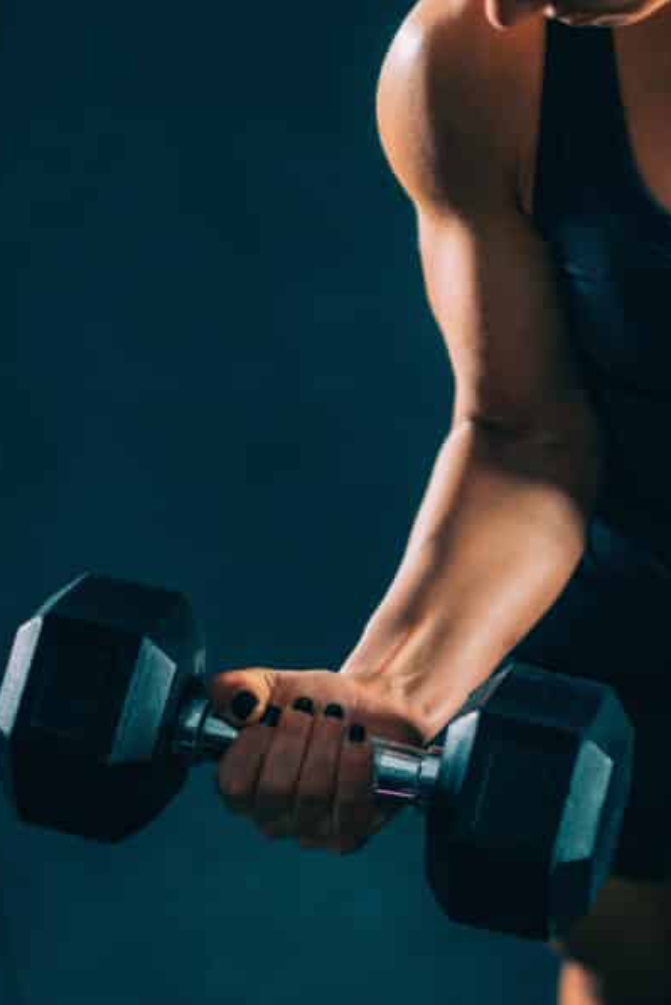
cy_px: 430
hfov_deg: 9.4
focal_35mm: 146
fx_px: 4077
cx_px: 552
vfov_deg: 14.0
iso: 100
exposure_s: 1/160
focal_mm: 85
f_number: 2
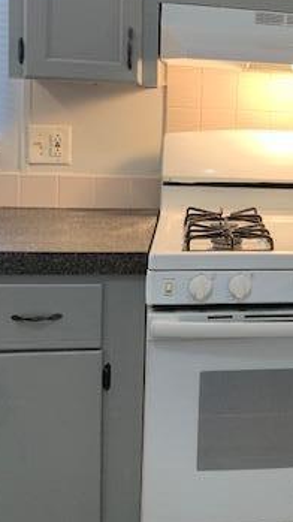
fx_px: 719
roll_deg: -2.9
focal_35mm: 52
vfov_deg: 39.4
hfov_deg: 21.4
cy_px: 169
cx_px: 348
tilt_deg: -5.8
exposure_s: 1/60
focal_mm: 4.25
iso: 160
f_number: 1.8
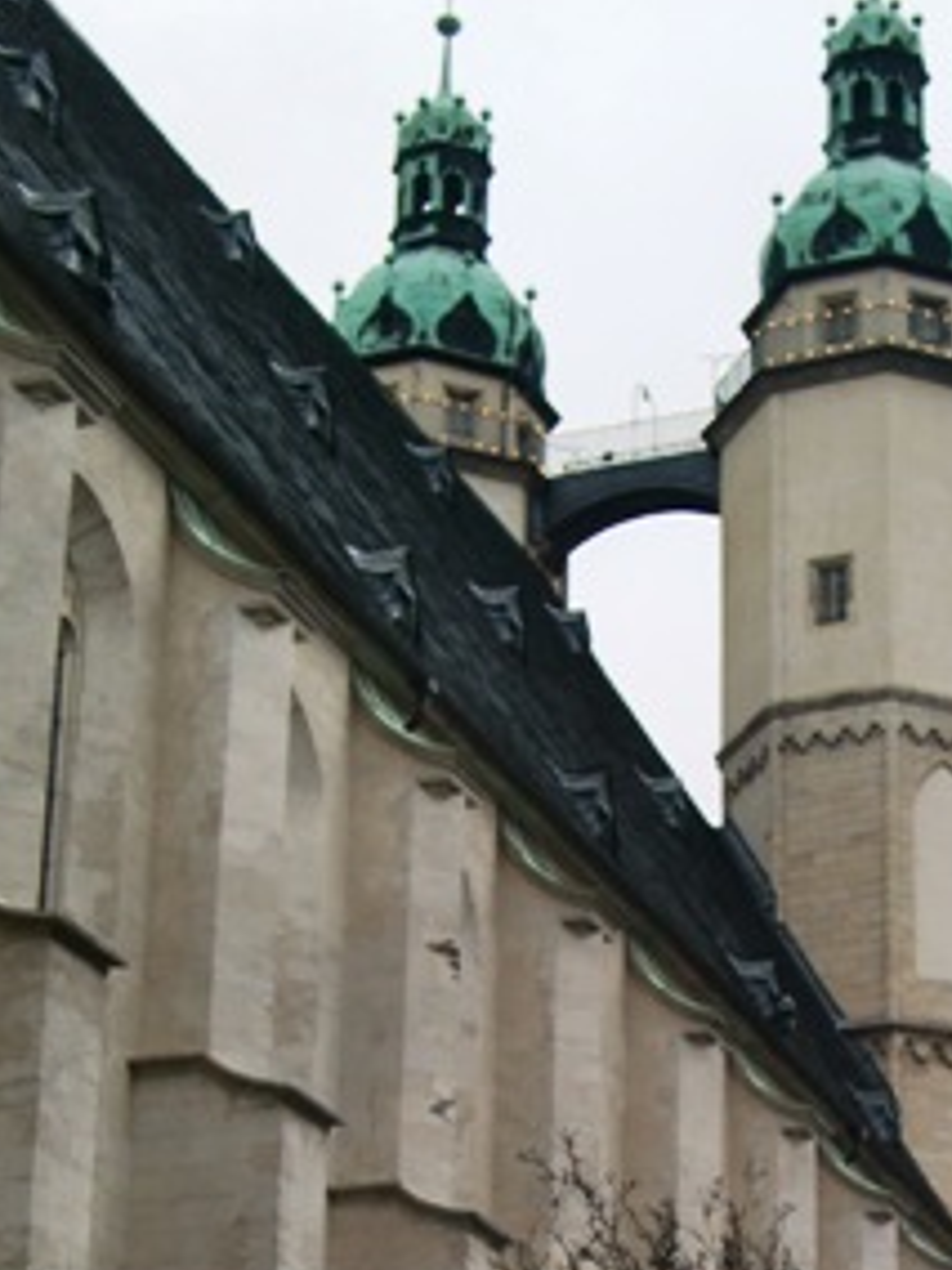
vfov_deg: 21.5
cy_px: 1136
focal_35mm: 89
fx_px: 3264
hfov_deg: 16.5
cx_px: 699
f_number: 3.3
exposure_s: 1/125
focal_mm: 8.2
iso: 64
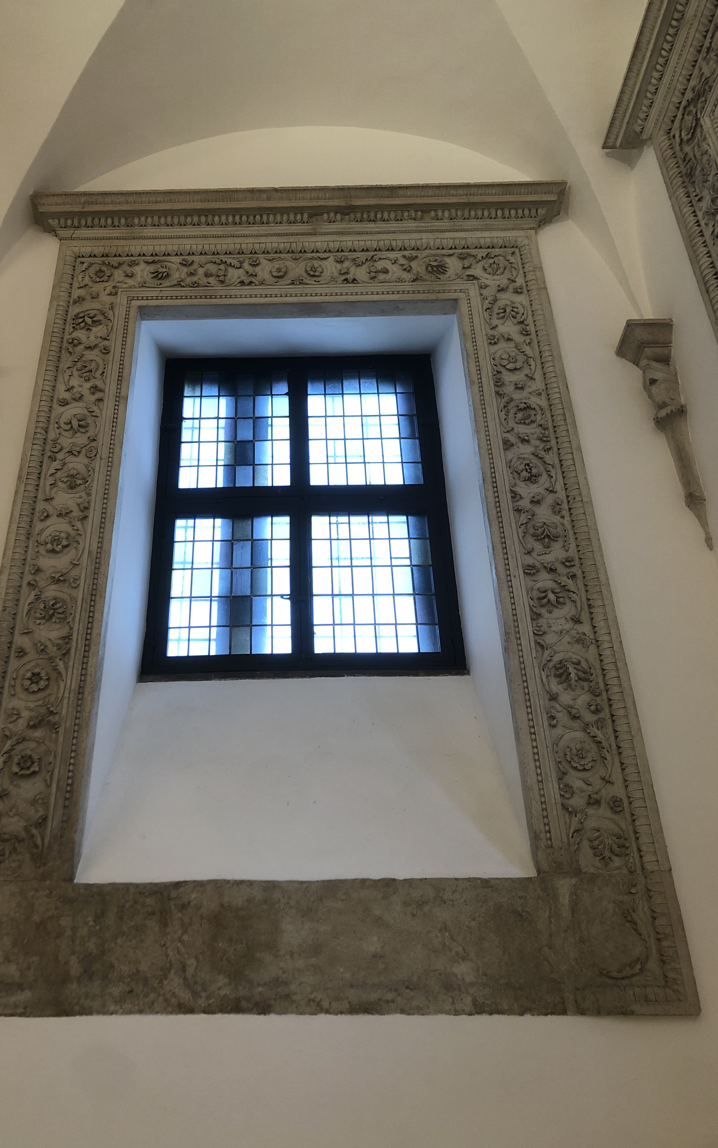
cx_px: 295
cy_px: 573
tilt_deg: +31.6
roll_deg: +1.6
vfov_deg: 62.9
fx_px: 939
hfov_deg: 41.7
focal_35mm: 30
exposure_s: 1/33
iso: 32
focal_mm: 4
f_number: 1.8
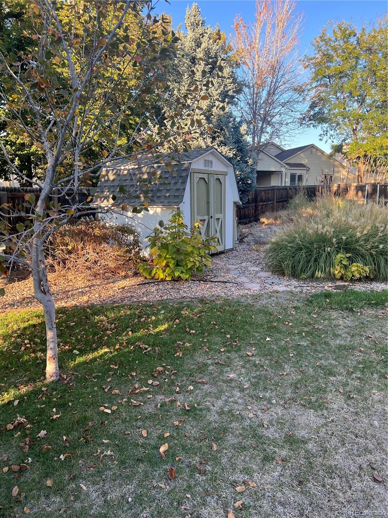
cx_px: 194
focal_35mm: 26
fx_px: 389
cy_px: 259
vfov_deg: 67.3
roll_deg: +2.8
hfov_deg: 53.1
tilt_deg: -6.8
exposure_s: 1/316
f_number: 1.5
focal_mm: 5.7
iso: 50
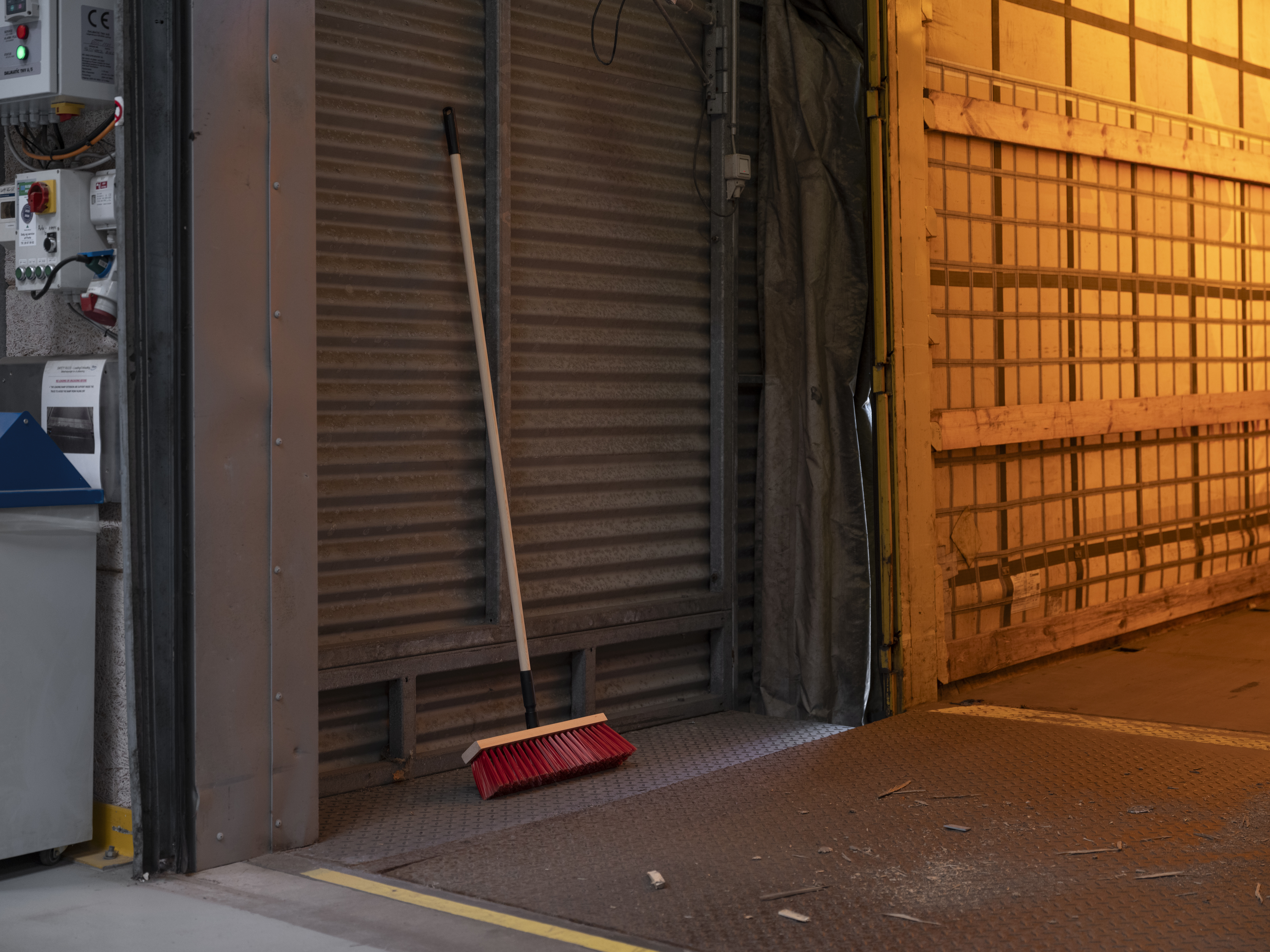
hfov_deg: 37.5
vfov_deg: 28.6
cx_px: 635
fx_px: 1871
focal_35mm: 51
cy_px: 476
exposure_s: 1/125
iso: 500
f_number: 4
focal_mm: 64
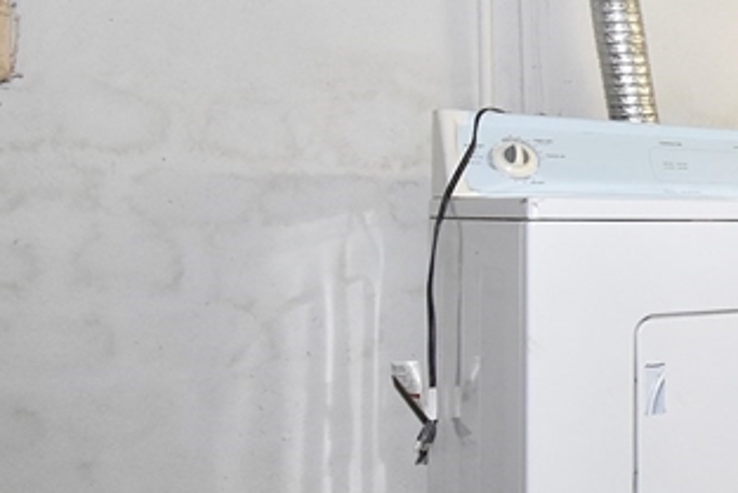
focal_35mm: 49
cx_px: 1162
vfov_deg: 27.5
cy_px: 232
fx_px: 1005
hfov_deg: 26.3
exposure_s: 1/125
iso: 1100
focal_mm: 10
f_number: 4.5
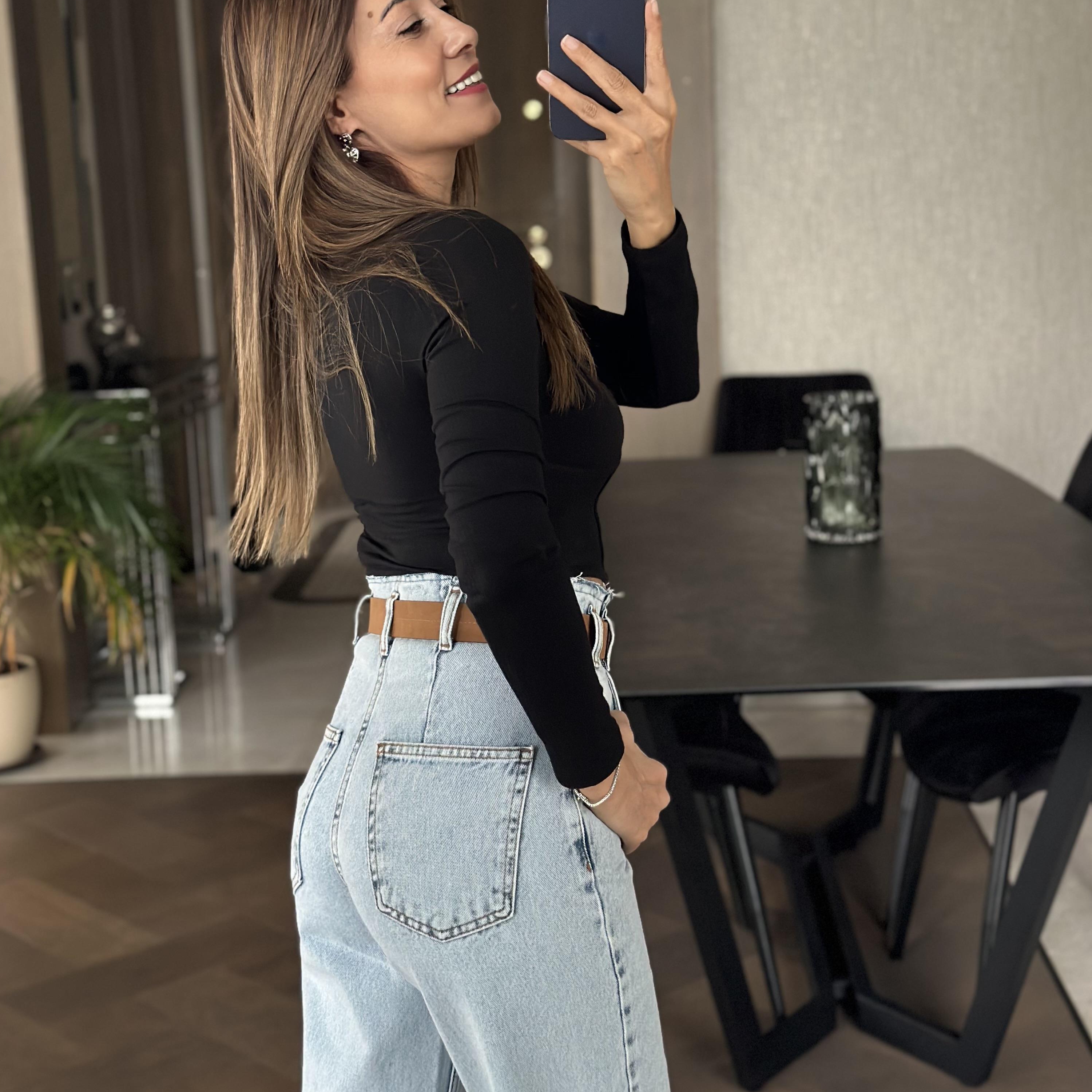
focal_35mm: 57
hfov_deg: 30.0
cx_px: 545
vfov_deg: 30.0
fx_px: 2034
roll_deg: +2.6
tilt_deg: -18.7
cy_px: 524
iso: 400
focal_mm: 6.86
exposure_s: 1/40
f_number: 1.78
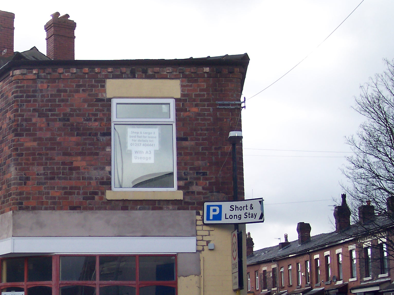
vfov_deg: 22.7
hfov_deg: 29.7
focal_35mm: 64
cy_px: 210
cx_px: 89
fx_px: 728
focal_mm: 8
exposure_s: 1/700
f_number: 2.8
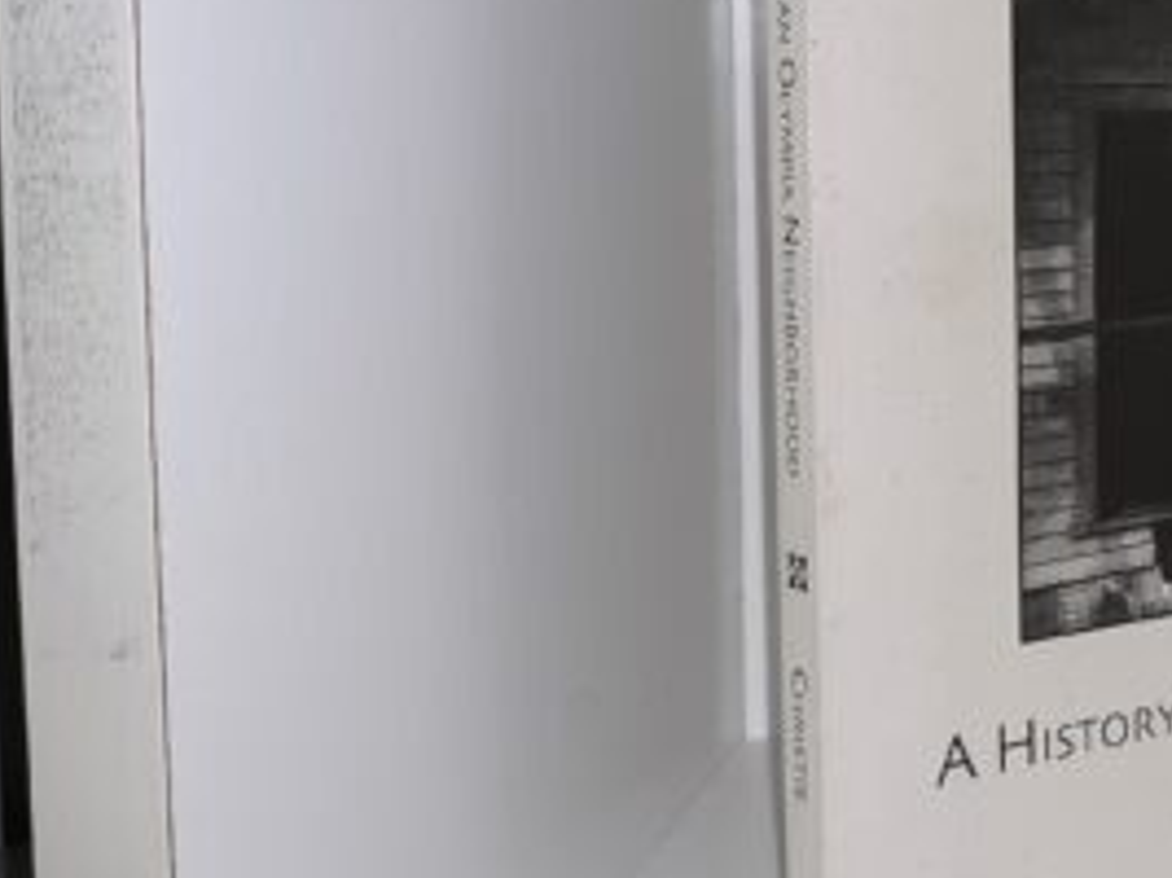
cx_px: 1251
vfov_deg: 22.8
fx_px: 2132
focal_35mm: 63
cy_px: 114
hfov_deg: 28.3
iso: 40
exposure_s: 1/108
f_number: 1.7
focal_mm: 3.7
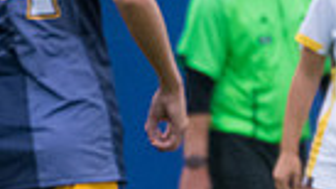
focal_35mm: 2597
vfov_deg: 0.5
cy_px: 196
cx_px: 689
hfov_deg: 0.8
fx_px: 23133
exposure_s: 1/1600
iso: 4000
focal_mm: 390
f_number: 5.6
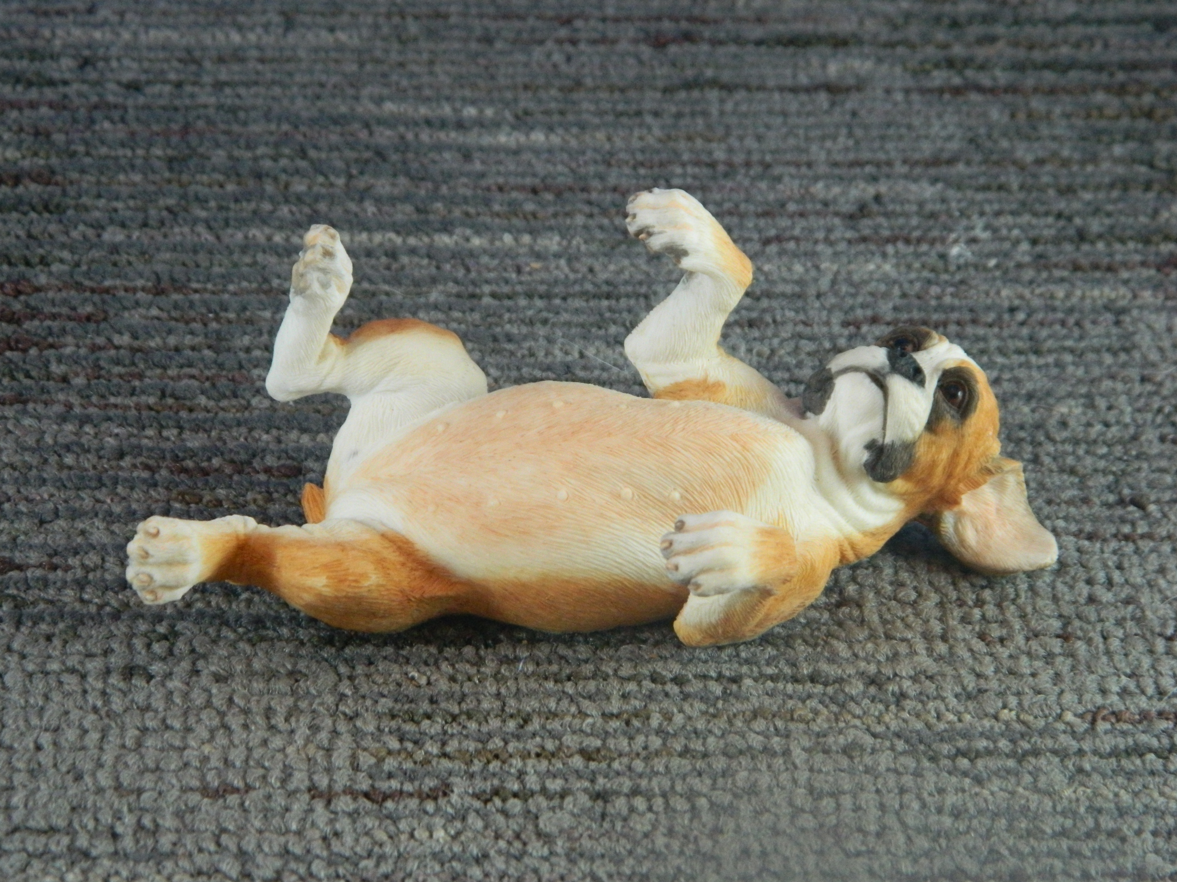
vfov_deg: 14.4
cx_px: 588
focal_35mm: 103
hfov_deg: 19.1
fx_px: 3502
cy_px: 441
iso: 400
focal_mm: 18.6
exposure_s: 1/25
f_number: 4.5
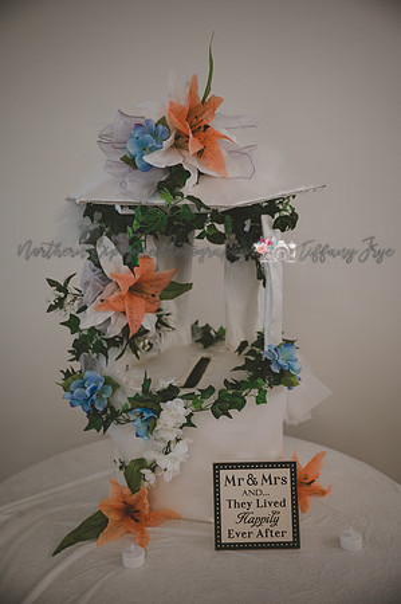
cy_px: 302
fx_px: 620
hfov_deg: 35.9
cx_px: 200
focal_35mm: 37
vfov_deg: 51.9
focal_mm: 37
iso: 500
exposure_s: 1/125
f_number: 2.8
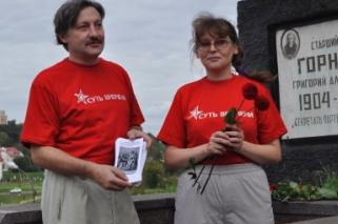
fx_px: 628
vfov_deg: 20.2
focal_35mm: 67
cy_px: 131
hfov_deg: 30.0
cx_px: 219
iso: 200
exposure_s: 1/400
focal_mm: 32
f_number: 7.1
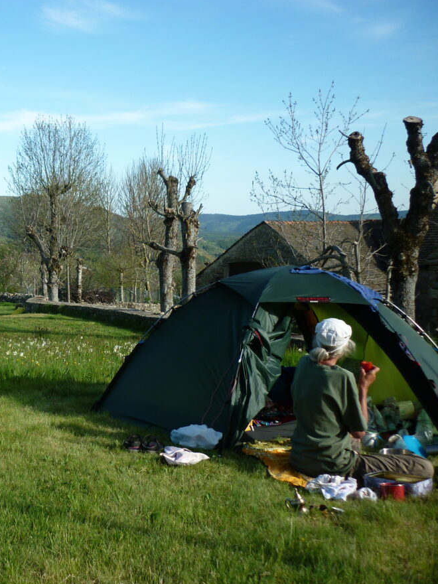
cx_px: 55
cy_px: 290
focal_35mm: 45
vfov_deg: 42.1
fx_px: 759
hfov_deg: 30.9
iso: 80
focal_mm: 5.5
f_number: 2.8
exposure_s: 1/500
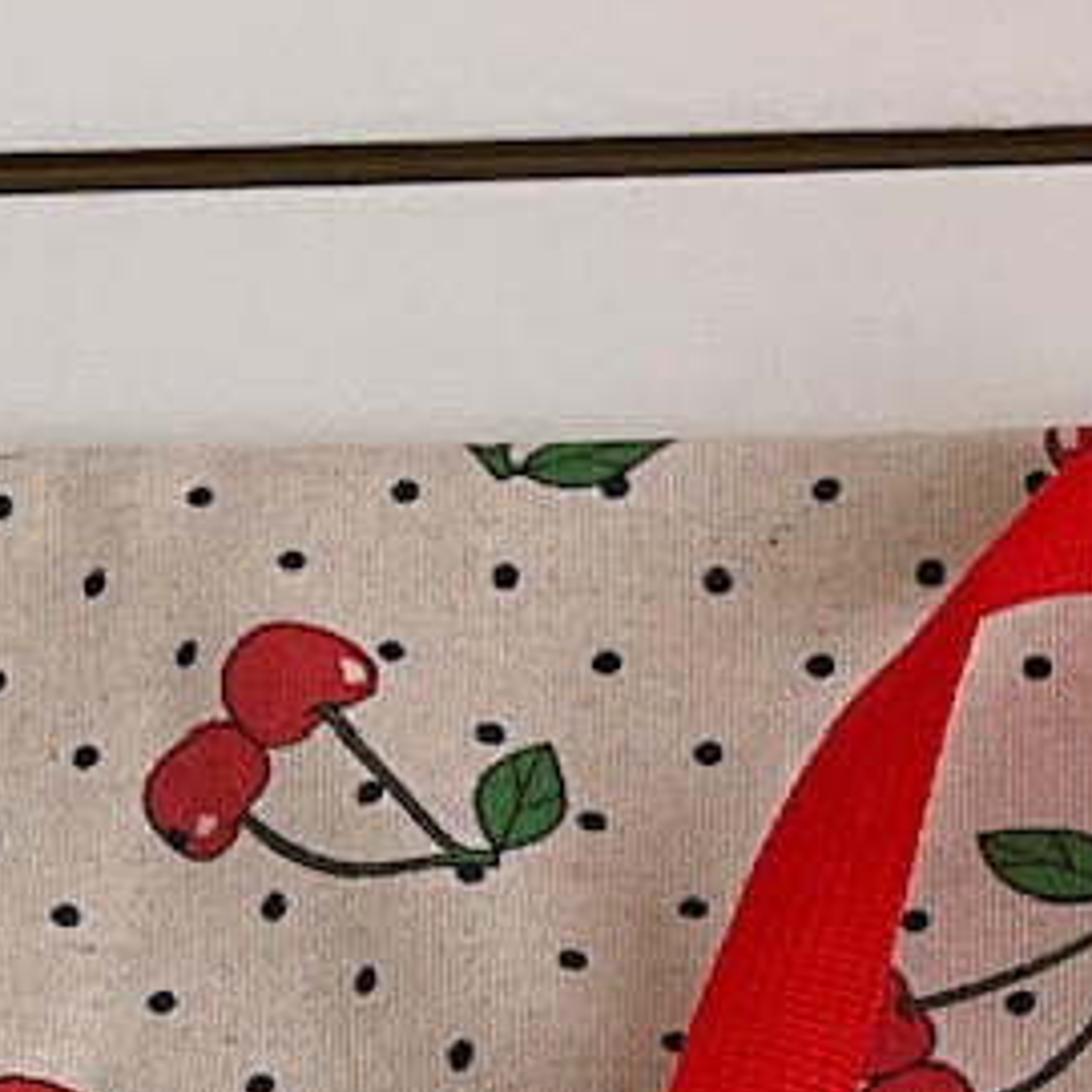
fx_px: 4319
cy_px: 2184
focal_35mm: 121
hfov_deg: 14.3
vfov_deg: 12.6
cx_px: 947
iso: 20
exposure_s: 1/122
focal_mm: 3
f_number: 1.8
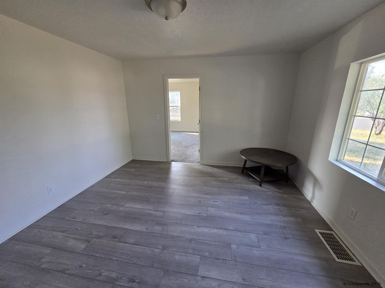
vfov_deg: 89.9
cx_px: 192
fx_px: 145
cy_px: 144
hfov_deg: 106.2
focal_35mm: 13
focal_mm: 2.2
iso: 200
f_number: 2.2
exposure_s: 1/120
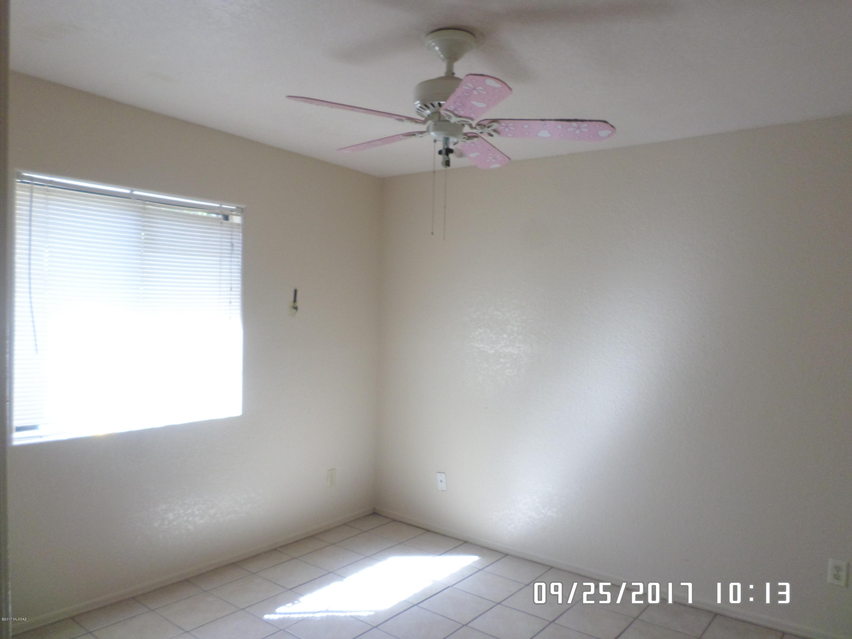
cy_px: 320
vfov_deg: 54.9
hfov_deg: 69.4
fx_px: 615
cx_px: 426
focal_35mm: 25
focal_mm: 4.5
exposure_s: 1/30
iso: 160
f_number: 2.5
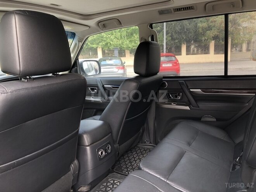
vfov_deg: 48.2
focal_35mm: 29
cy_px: 96
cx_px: 128
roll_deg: +2.4
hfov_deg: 61.7
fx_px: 214
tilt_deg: -10.5
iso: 64
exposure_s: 1/100
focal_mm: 3.99
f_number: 1.8
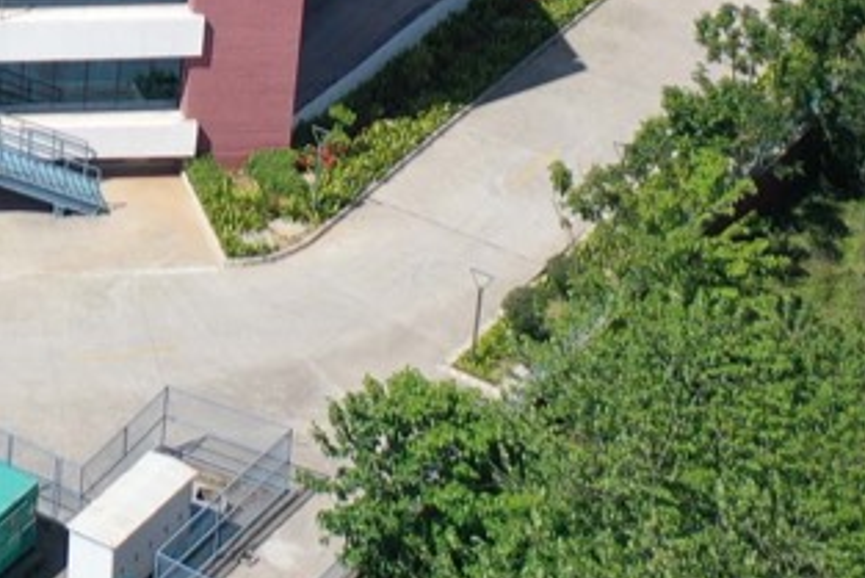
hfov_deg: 13.0
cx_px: -669
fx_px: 3437
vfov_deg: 9.1
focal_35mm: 143
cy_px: -553
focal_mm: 10.26
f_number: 5.6
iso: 100
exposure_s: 1/2000
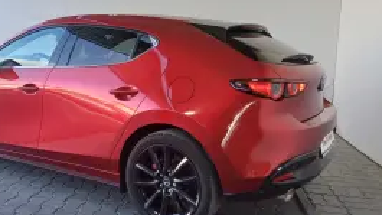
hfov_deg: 53.7
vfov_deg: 31.9
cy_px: 94
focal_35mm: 37
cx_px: 154
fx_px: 375
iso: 50
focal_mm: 4.65
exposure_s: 1/100
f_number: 1.8
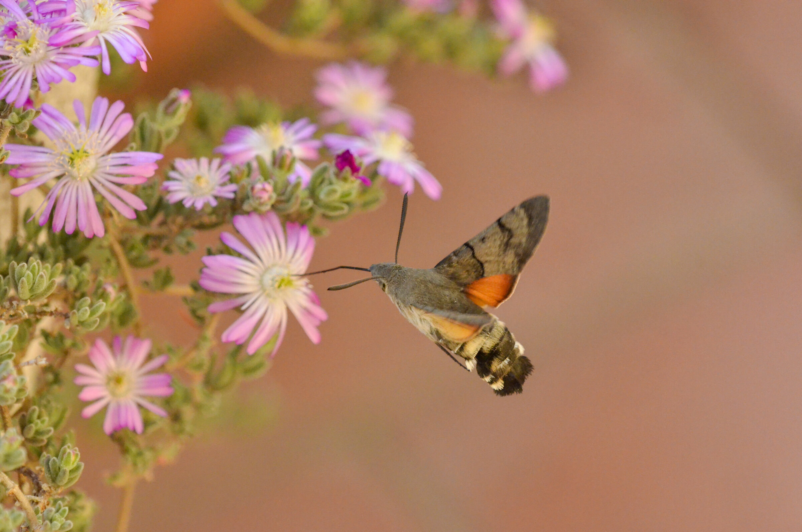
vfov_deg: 4.6
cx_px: 401
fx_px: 6670
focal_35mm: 300
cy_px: 266
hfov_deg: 6.9
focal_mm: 200
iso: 4500
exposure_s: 1/2500
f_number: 9
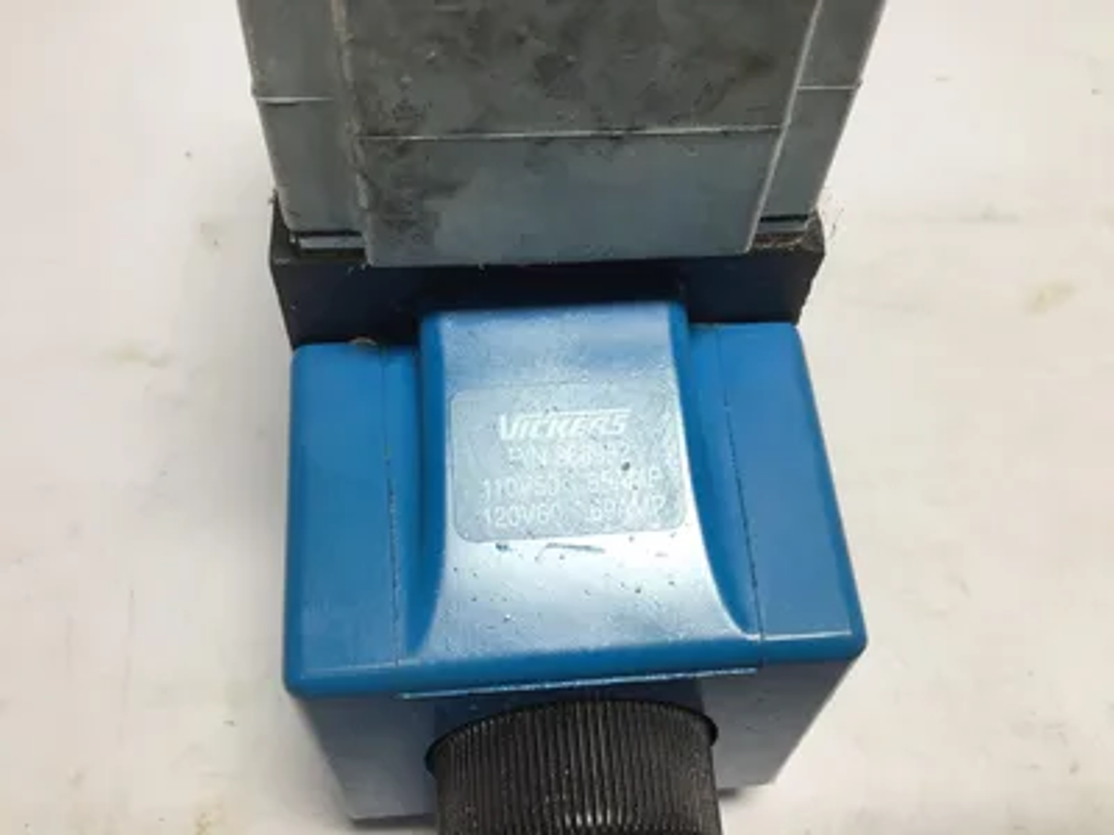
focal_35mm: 31
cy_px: 418
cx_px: 557
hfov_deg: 58.4
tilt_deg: -55.2
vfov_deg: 45.4
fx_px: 998
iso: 32
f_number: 2.4
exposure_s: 1/120
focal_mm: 3.3
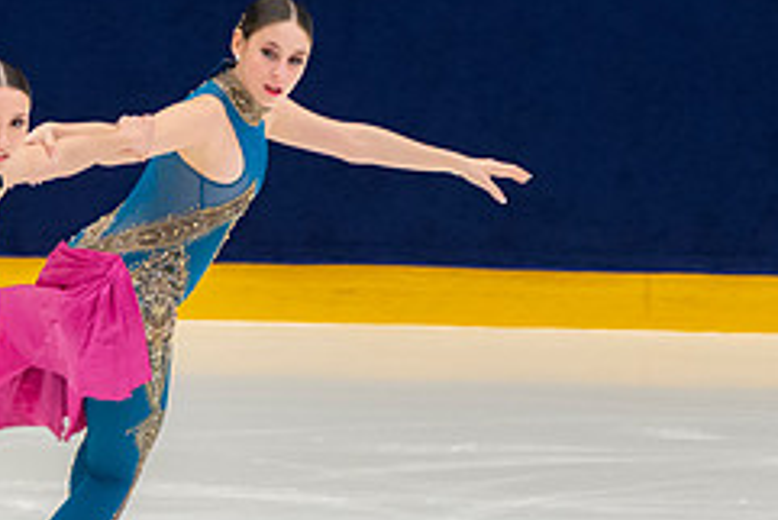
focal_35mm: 687
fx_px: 14855
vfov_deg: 2.0
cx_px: 123
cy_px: 121
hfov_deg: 3.0
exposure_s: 1/160
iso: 1250
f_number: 5.6
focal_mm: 190
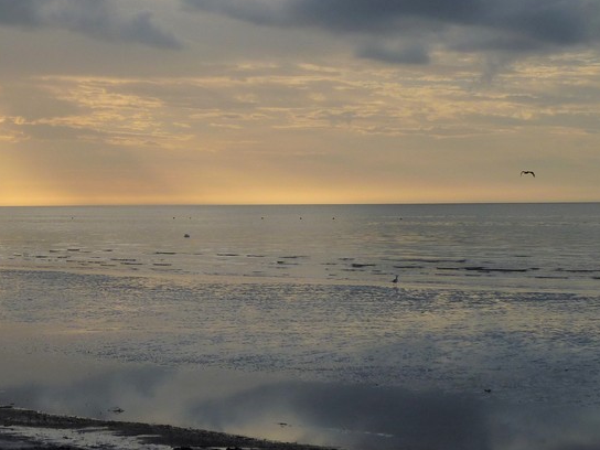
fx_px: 1681
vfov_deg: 15.1
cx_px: 76
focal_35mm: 97
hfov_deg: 19.9
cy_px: 47
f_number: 3.8
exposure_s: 1/800
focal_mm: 7.9
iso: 80
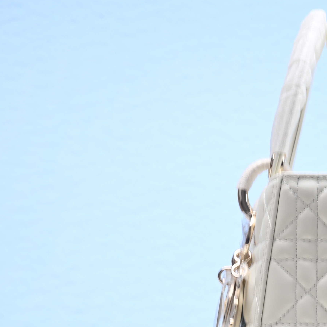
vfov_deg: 16.4
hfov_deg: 16.2
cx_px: 360
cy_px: 333
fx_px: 1111
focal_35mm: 104
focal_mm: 36
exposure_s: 1/2
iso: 100
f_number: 16
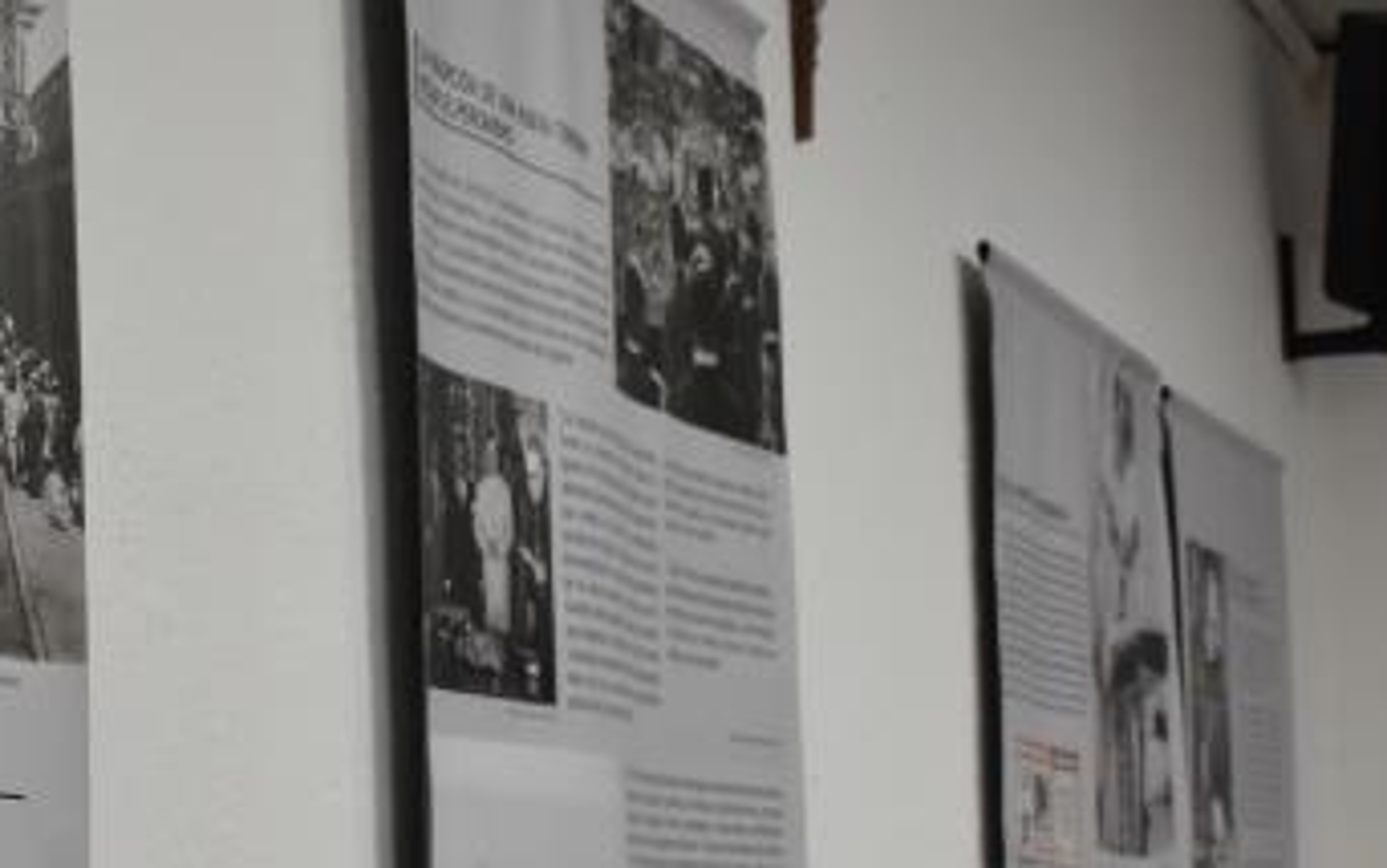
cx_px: 860
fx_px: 4159
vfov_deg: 11.7
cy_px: 992
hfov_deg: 18.9
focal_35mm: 110
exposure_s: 1/160
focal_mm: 24
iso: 1600
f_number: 6.3
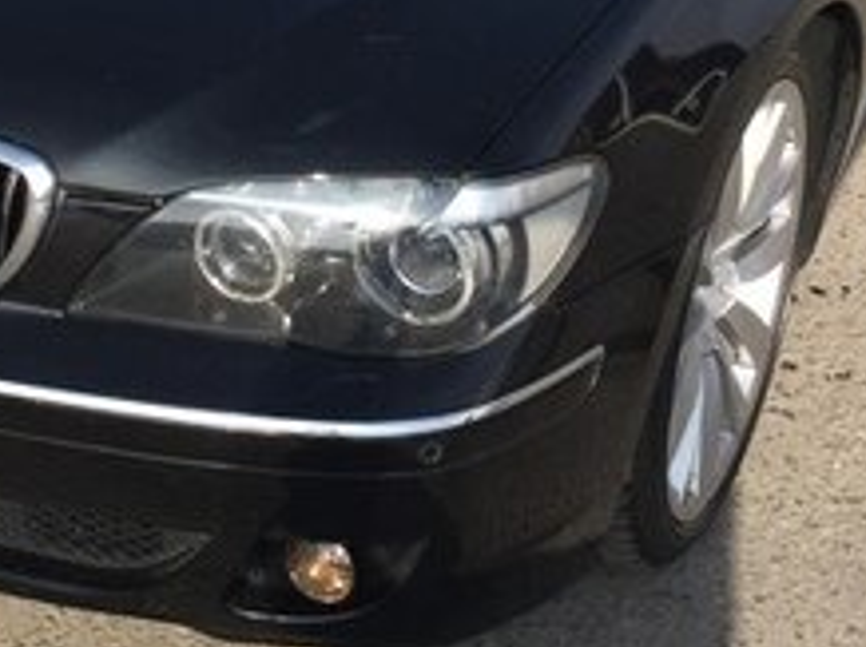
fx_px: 2199
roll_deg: -0.8
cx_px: 203
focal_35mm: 88
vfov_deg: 16.1
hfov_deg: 22.1
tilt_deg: -22.4
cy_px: -133
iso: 32
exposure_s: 1/1276
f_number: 2.2
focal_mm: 4.15
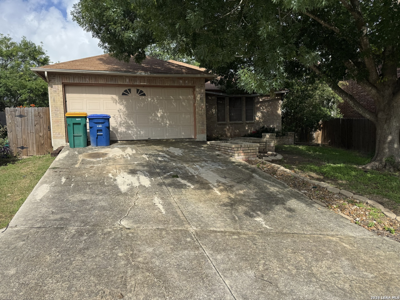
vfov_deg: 56.8
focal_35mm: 24
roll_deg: +1.7
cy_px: 150
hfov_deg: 71.6
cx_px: 200
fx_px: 277
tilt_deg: -5.8
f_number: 1.78
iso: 80
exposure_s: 1/3802
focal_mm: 6.76
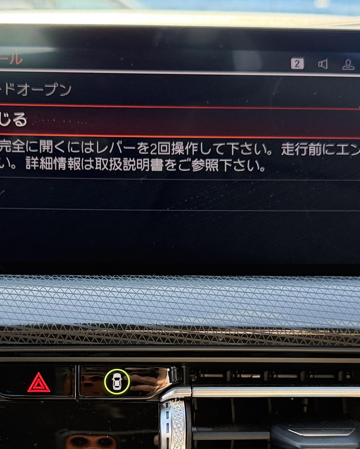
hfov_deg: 25.7
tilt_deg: -20.6
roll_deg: -1.3
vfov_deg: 31.0
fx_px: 786
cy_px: 370
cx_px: 126
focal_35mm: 59
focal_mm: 6.76
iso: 125
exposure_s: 1/189
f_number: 1.78
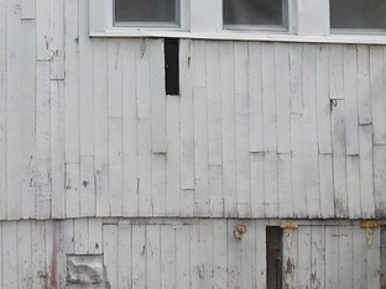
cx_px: 120
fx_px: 1182
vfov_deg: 13.4
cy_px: -105
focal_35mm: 106
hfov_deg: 18.5
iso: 125
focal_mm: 4
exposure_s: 1/125
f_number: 3
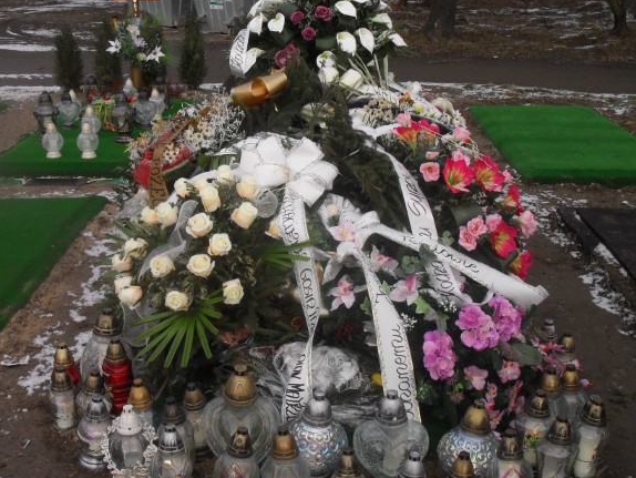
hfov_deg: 47.8
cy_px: 227
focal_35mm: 39
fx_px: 717
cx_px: 300
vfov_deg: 36.8
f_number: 8.4
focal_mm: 6.3
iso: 100
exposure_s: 1/125
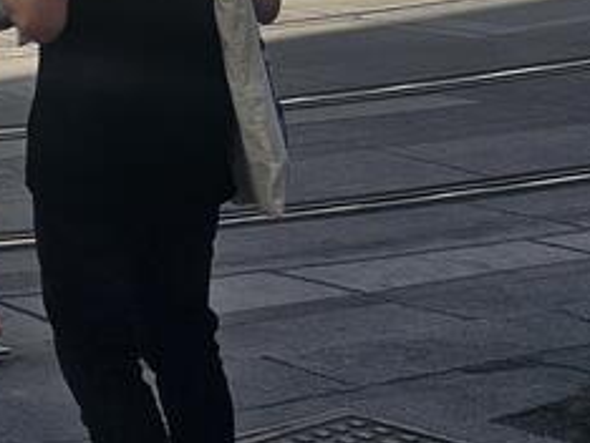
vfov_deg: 12.1
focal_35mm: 113
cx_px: -804
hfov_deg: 13.2
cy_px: -360
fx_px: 1928
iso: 25
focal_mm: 5.4
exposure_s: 1/1737
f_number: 1.8
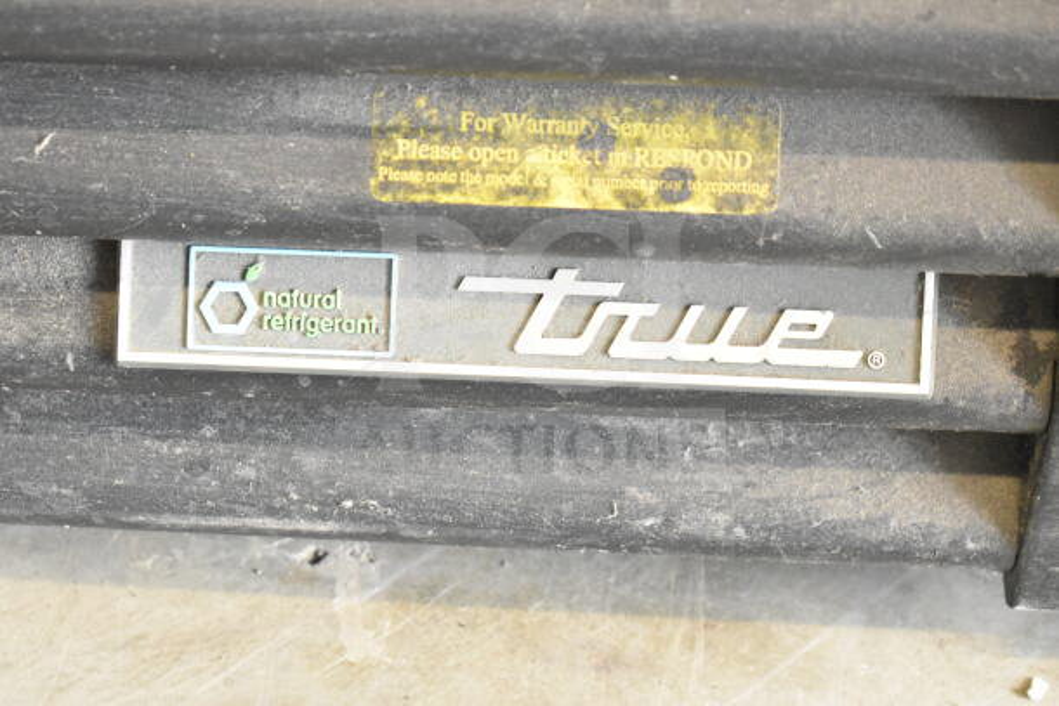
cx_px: 530
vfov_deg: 16.6
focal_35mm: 82
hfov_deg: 24.6
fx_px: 2427
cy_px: 353
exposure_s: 1/100
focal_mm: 55
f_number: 5.6
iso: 7200
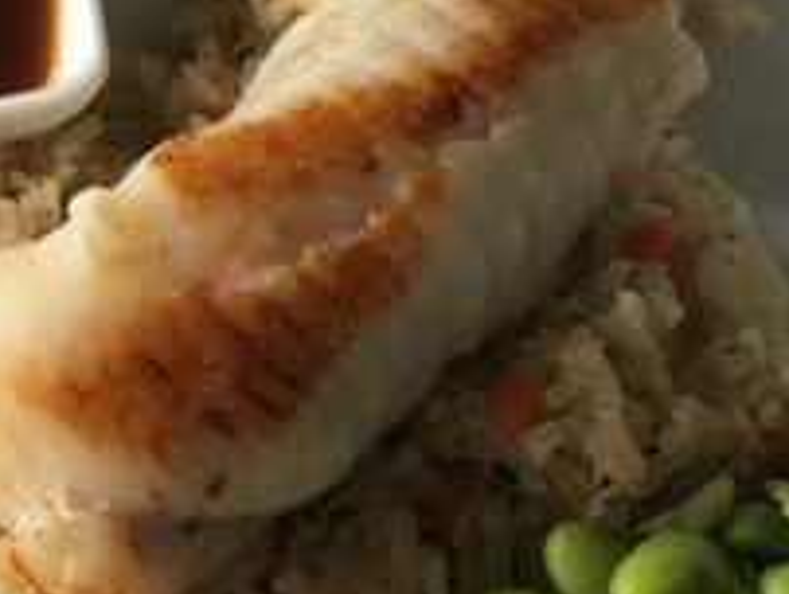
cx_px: -16
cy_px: 172
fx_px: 2510
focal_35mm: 110
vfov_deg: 13.5
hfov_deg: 17.4
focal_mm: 4.15
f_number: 2.2
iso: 50
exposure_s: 1/33
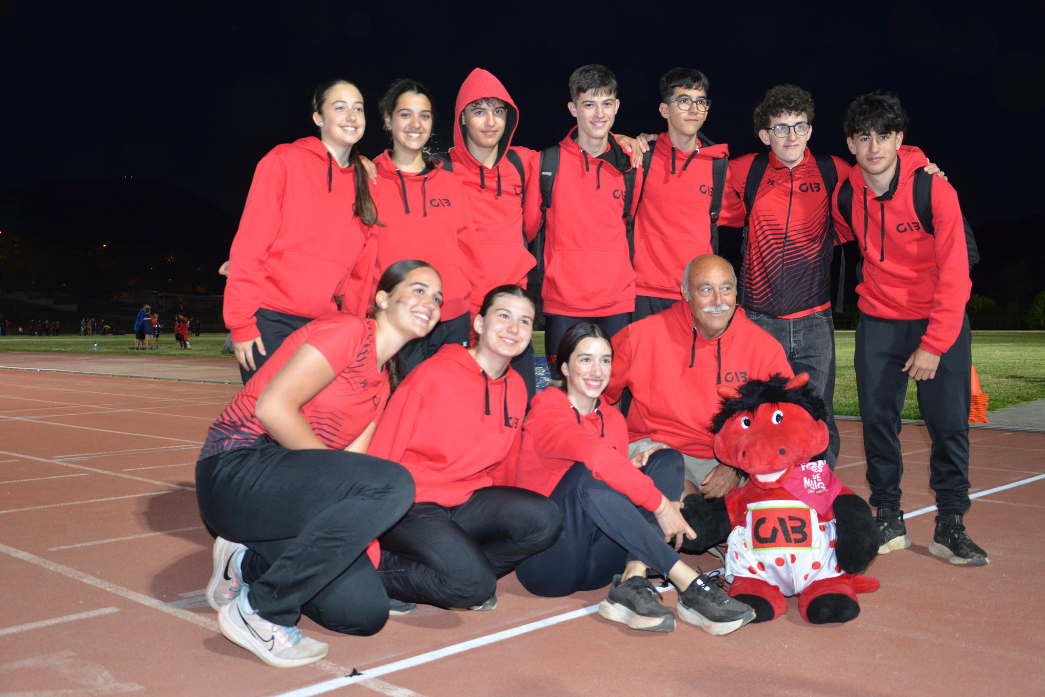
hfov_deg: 51.9
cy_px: 342
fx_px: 1074
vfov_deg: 36.0
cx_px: 528
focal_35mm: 37
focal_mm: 24
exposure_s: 1/60
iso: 800
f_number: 3.8
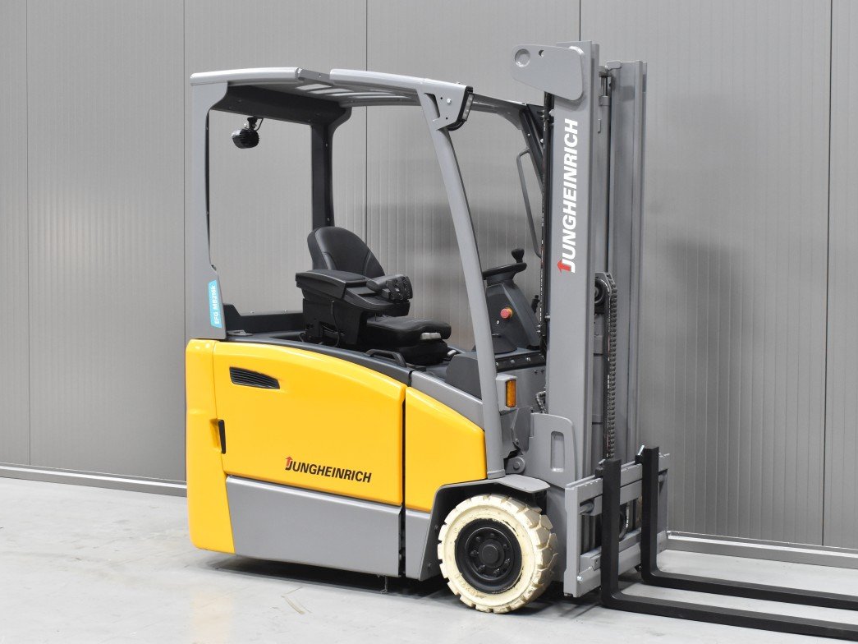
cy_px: 322
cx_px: 485
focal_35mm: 53
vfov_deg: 27.5
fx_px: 1314
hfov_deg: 36.1
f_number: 7.1
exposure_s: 1/20
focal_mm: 32
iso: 1600
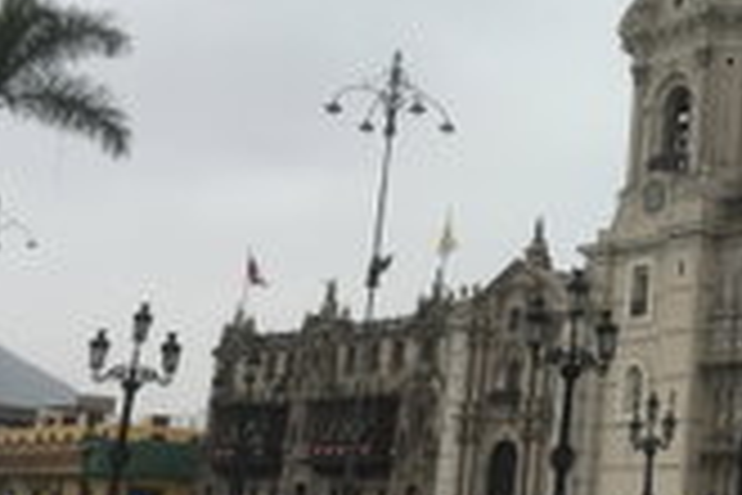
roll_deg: -2.7
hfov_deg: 26.2
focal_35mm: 73
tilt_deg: +11.8
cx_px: 751
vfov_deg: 18.6
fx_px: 1504
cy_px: 194
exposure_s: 1/1538
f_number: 2.2
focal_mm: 4.15
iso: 25
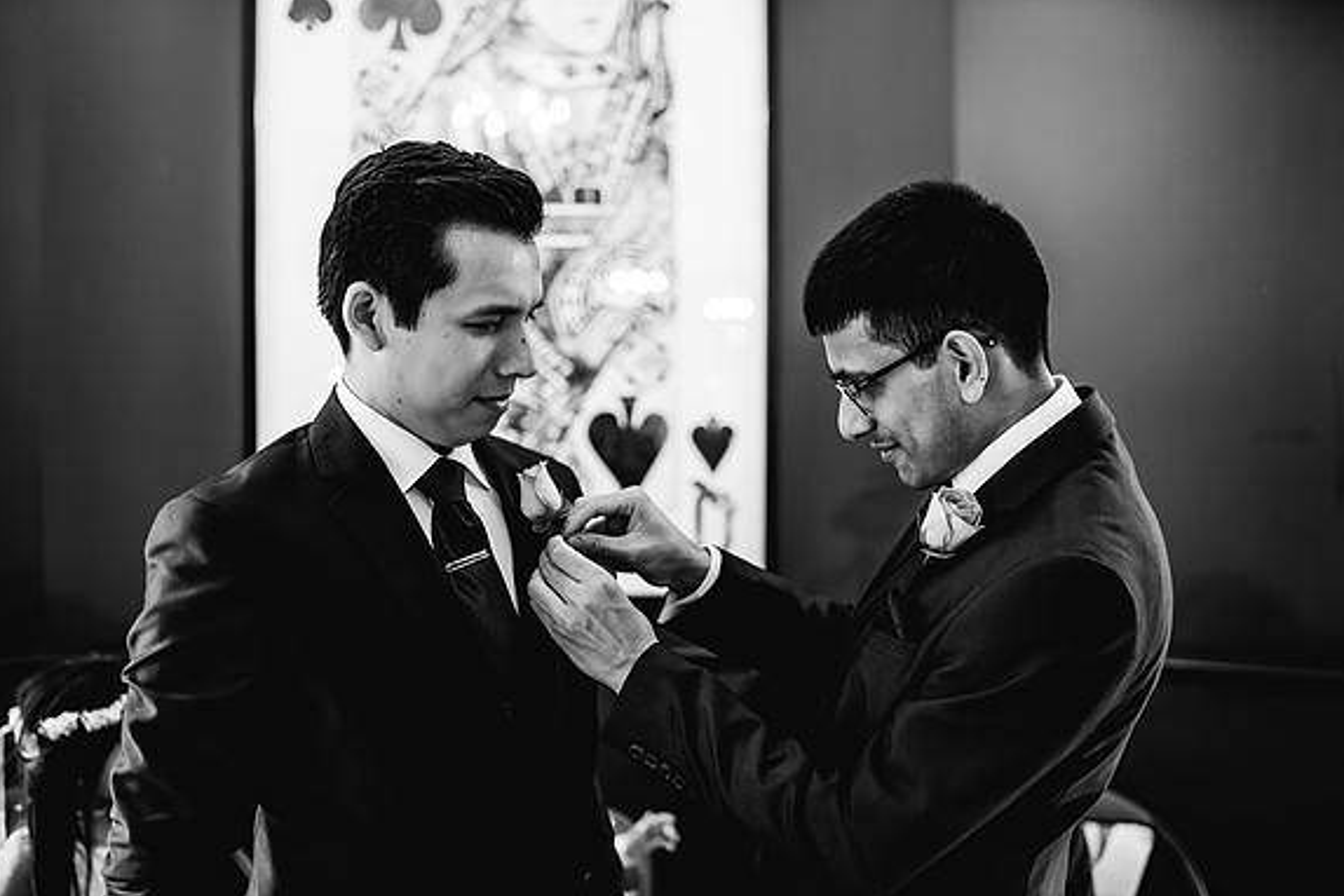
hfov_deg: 51.9
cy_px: 452
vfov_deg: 35.9
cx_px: 671
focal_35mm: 37
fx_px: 1381
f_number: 1.6
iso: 1000
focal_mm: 35
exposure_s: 1/250
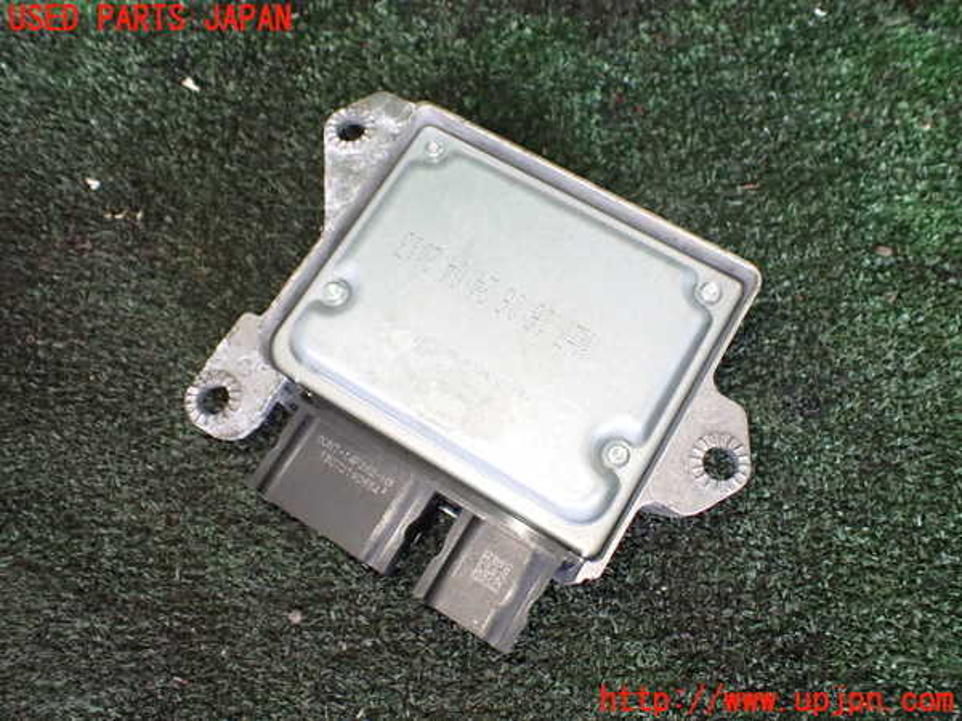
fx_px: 834
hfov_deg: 60.0
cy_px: 360
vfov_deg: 46.8
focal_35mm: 30
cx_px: 481
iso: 800
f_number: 2.3
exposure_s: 1/80
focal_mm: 5.4
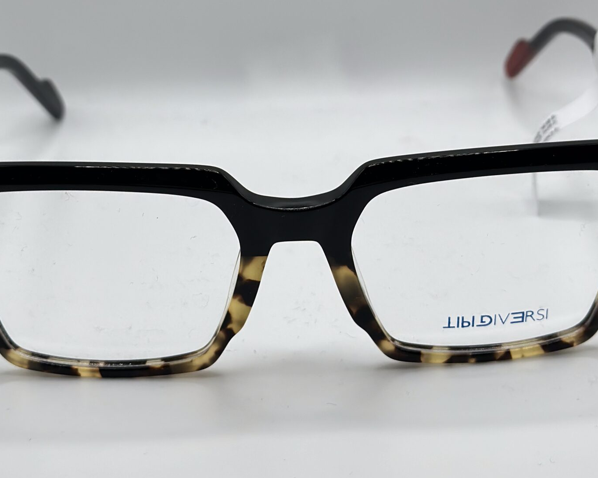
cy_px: 103
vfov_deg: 17.3
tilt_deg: -31.6
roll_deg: -0.4
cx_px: 279
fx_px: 1557
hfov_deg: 21.7
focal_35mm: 88
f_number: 1.78
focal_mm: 6.86
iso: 80
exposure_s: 1/709
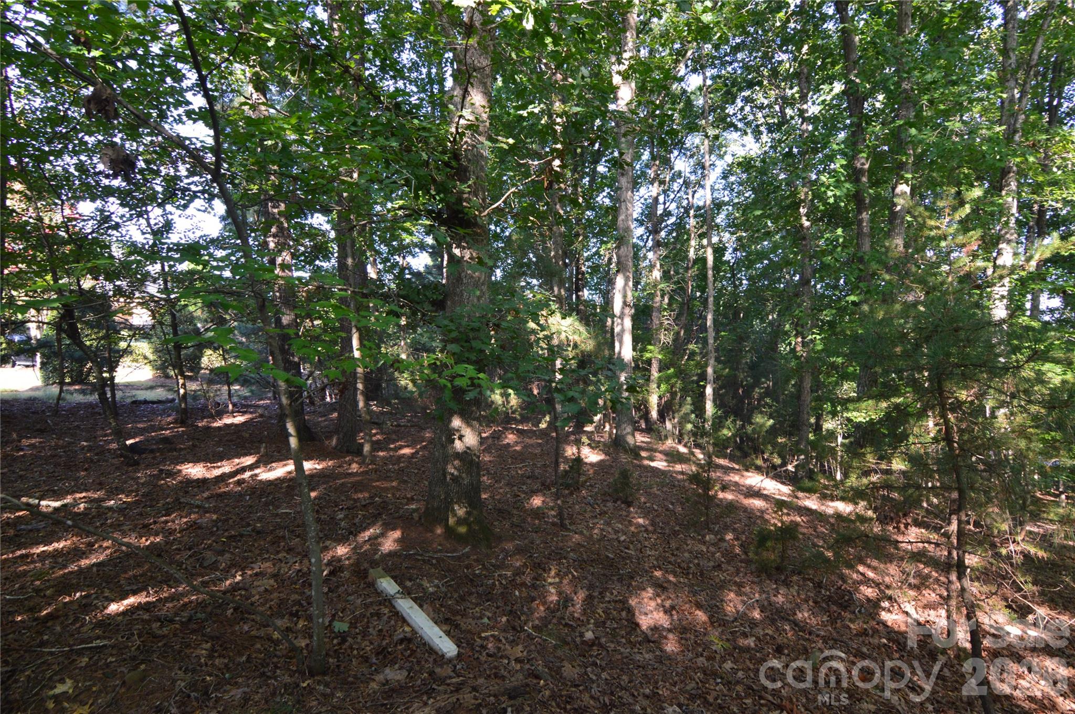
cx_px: 538
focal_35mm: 16
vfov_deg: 71.9
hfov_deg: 95.0
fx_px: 492
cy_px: 357
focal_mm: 11
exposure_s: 1/60
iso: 720
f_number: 8
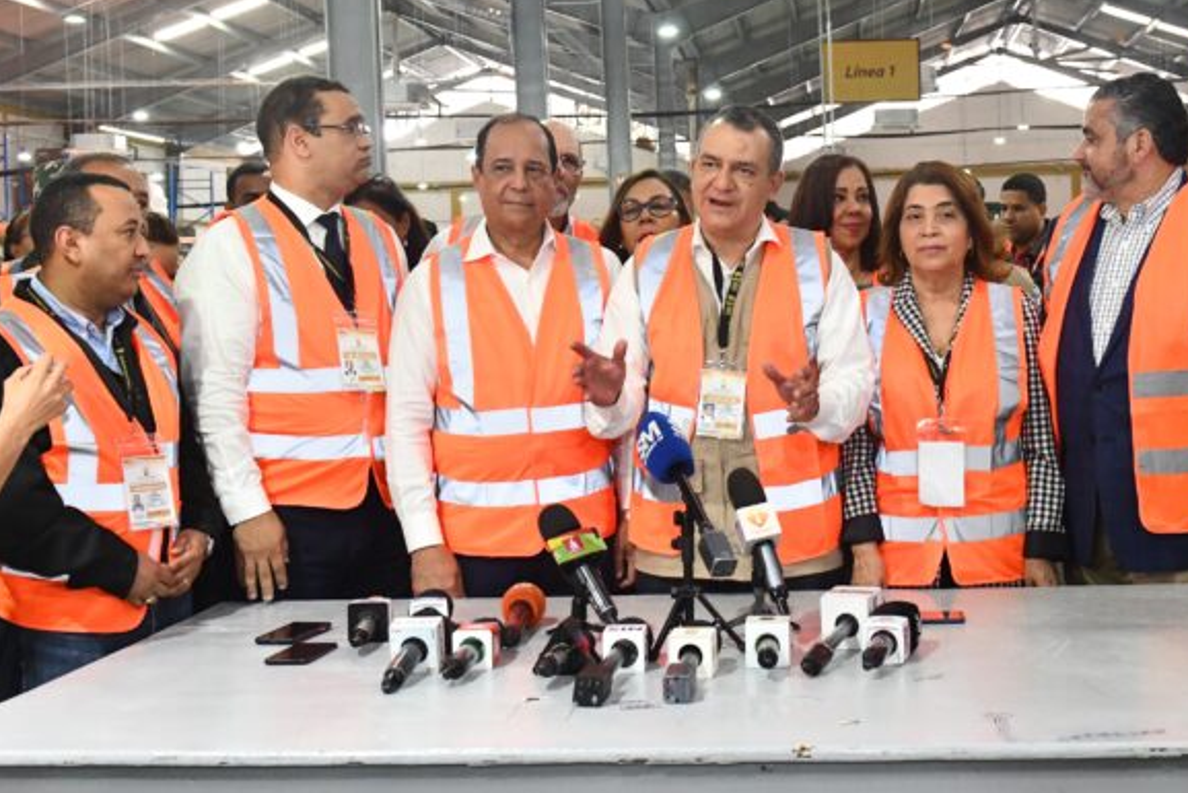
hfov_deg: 36.0
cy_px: 281
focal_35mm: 55
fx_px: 1815
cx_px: 754
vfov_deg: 24.5
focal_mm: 31
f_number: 4.5
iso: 6400
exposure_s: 1/250
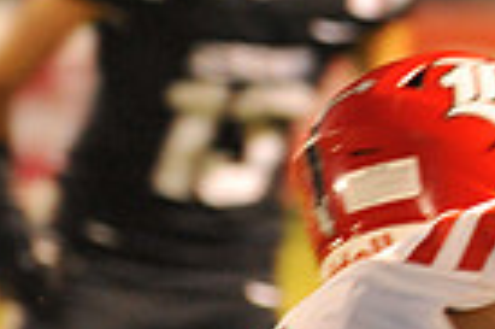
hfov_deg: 2.4
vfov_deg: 1.6
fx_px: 11605
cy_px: 213
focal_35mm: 845
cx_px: 976
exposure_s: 1/160
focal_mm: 200
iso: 5000
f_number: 5
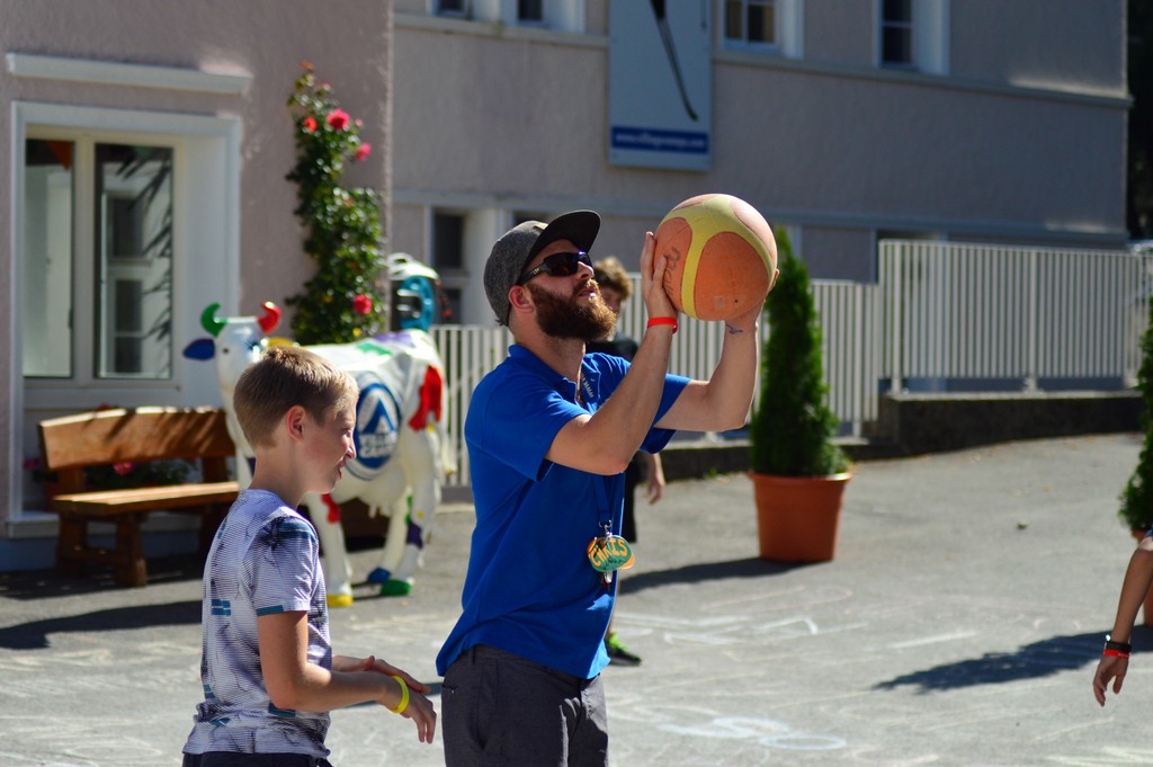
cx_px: 576
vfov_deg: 13.0
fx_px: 3360
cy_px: 384
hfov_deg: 19.5
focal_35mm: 105
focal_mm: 70
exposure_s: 1/3200
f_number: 4
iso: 400
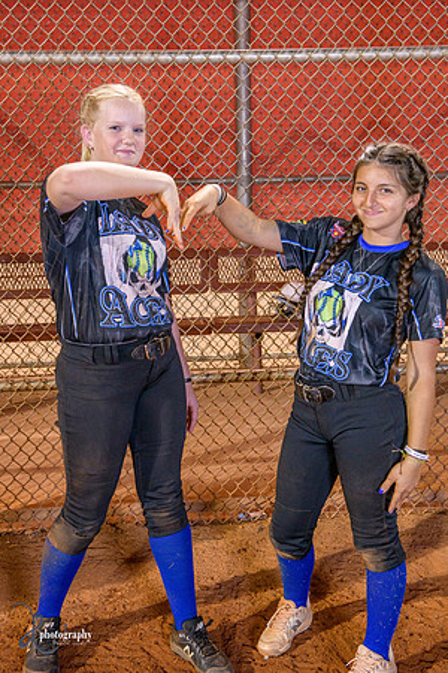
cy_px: 336
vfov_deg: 39.6
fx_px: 933
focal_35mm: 50
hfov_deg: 27.0
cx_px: 224
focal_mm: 50
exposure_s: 1/80
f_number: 5
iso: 2000
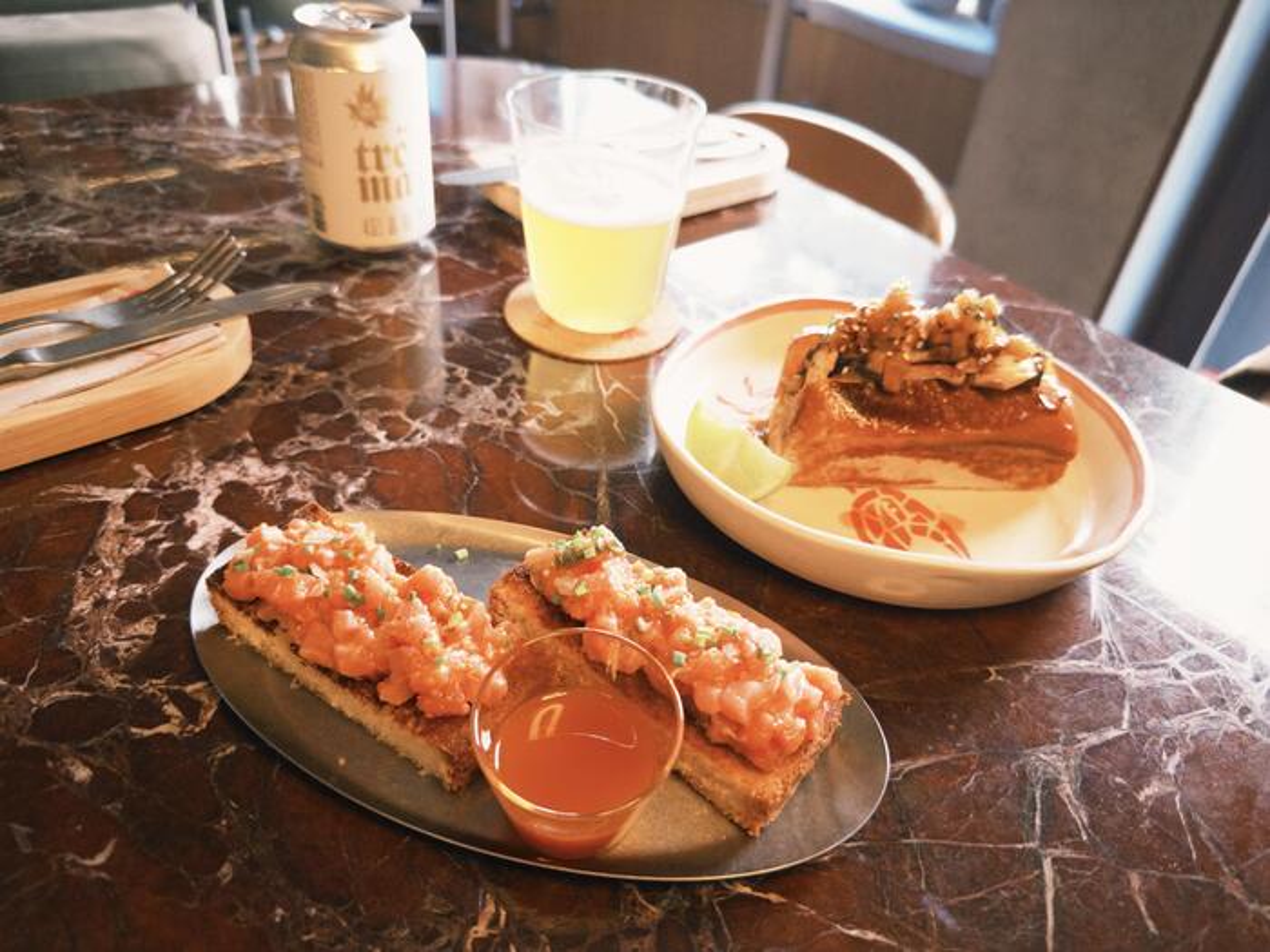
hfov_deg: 71.6
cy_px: 476
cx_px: 635
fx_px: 881
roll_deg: -5.4
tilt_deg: -38.5
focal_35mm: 24
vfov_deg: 56.8
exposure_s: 1/110
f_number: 1.78
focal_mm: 6.76
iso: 200
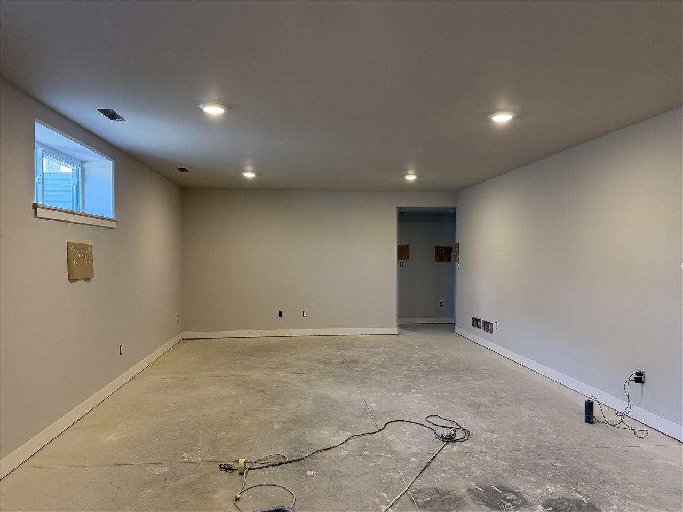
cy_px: 256
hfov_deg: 71.6
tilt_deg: +0.2
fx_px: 473
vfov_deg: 56.8
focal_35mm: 24
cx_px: 342
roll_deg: -0.6
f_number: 1.78
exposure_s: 1/120
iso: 320
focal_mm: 6.76
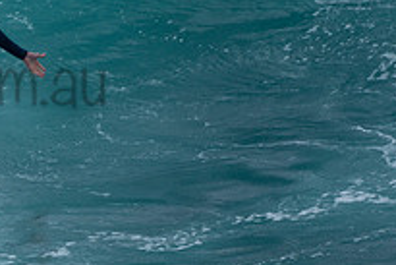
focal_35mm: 2038
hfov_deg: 1.0
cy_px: 61
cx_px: -99
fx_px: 22433
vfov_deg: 0.7
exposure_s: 1/800
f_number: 5.6
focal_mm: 480
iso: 140
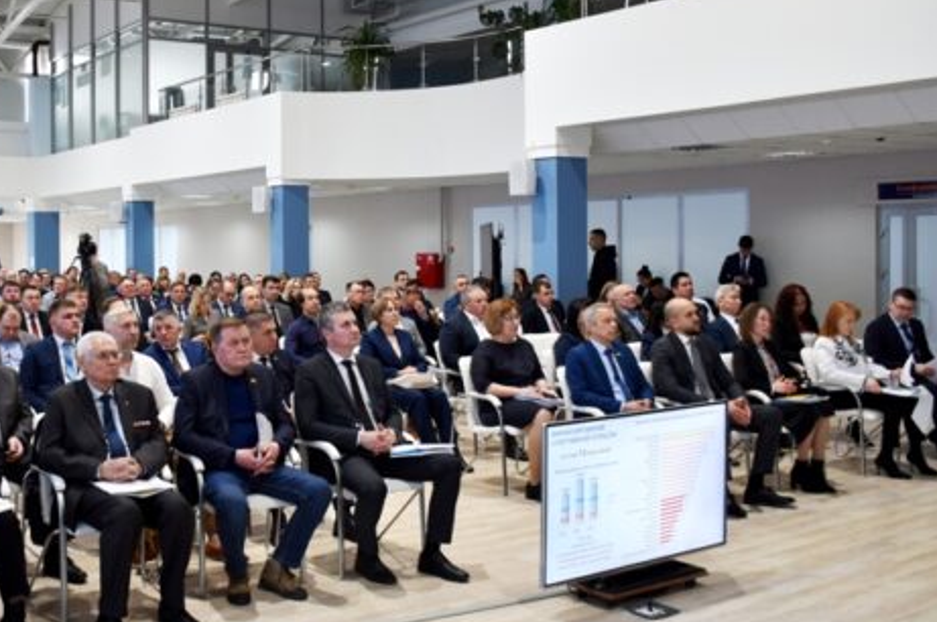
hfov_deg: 46.1
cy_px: 253
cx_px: 258
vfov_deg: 32.5
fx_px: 1066
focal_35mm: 41
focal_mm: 18
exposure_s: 1/60
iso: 450
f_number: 4
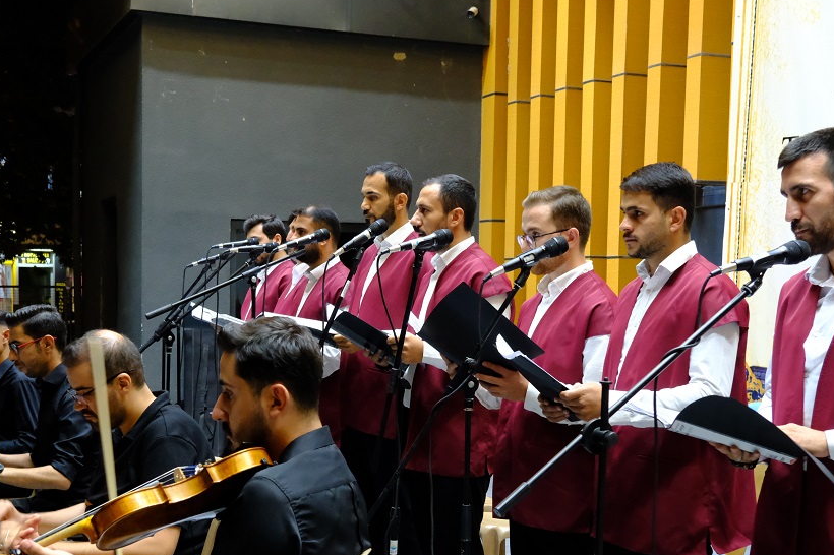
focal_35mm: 55
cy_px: 398
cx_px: 395
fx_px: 1274
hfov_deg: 36.2
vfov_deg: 24.4
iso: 3200
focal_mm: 22.3
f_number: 4.5
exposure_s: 1/25
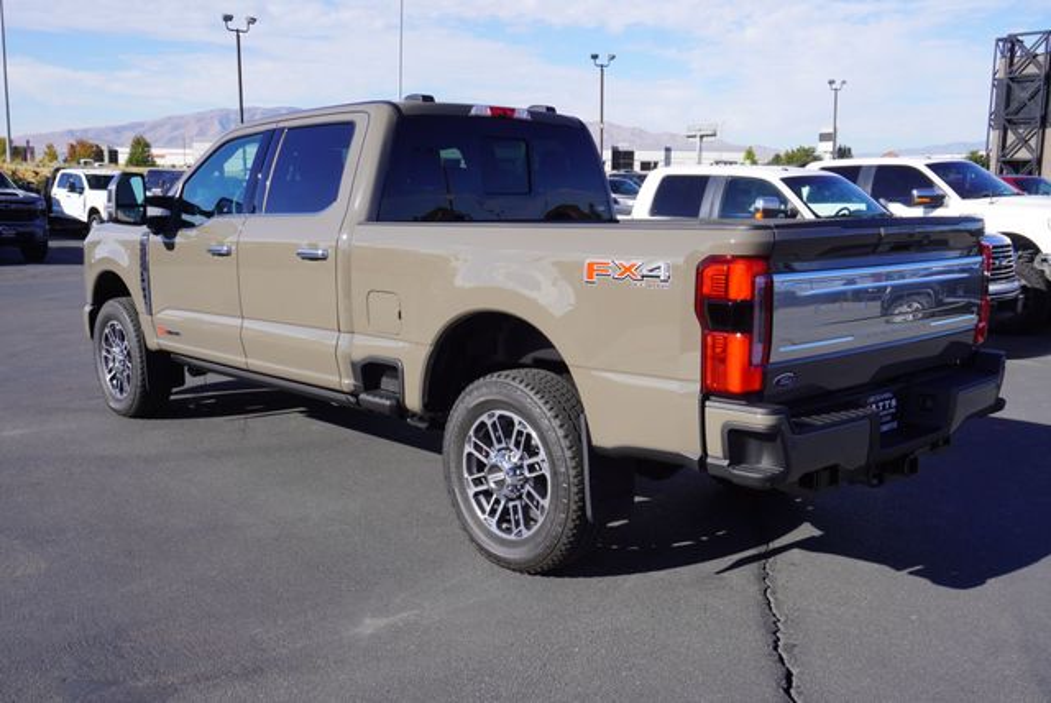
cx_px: 526
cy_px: 352
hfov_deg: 53.1
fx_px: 1052
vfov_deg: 36.9
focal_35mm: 36
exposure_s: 1/125
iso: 100
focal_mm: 24
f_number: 10
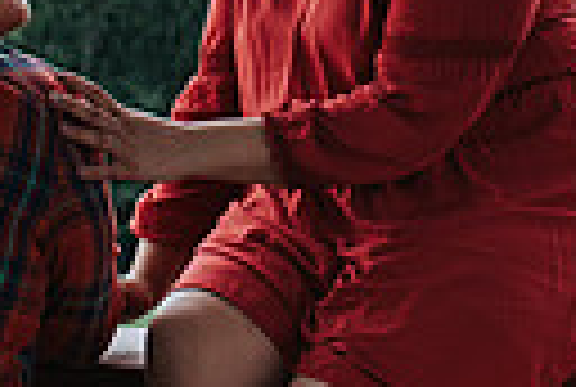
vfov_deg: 8.1
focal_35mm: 170
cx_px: 271
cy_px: -50
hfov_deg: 12.1
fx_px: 2726
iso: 200
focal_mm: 35
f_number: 2.8
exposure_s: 1/250
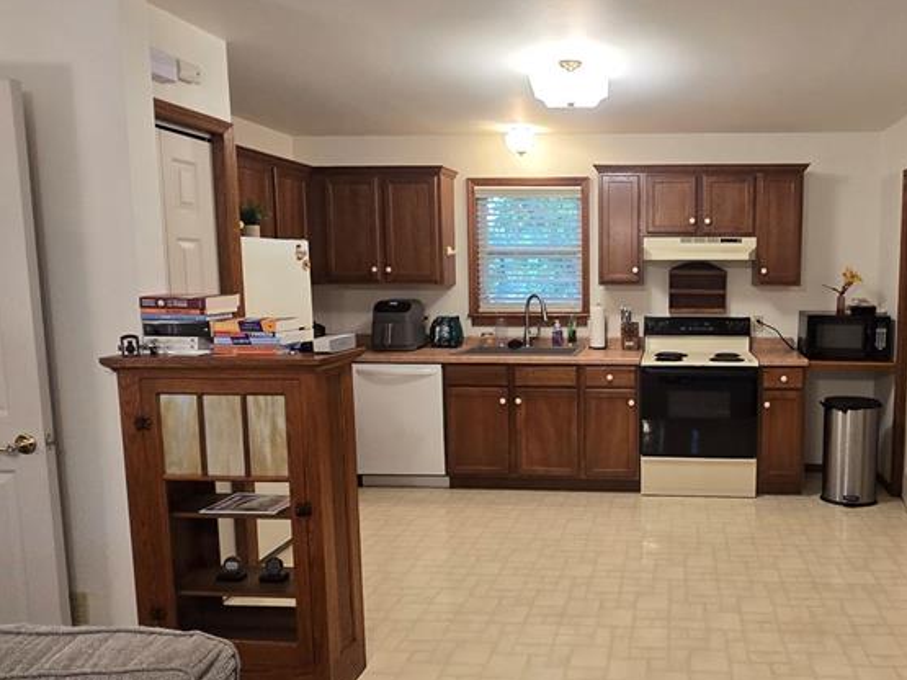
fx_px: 629
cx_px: 652
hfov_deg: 68.1
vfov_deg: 56.8
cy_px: 350
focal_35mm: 24
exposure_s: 1/60
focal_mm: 2.2
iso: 400
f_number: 2.2
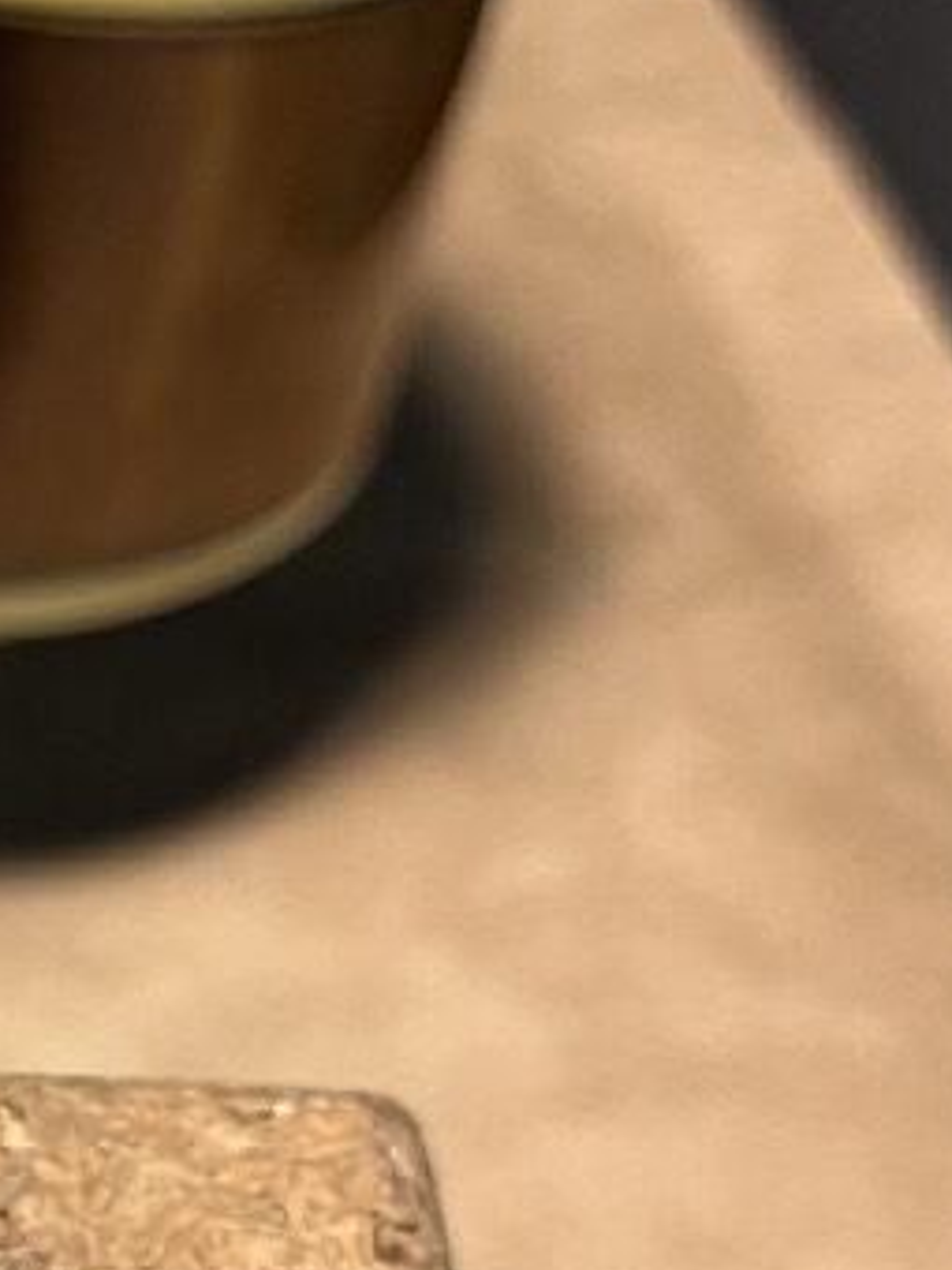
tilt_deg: -49.5
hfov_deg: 13.6
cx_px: -732
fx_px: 3594
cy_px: 1266
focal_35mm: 98
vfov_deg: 19.5
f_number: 1.6
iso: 100
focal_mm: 5.1
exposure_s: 1/60
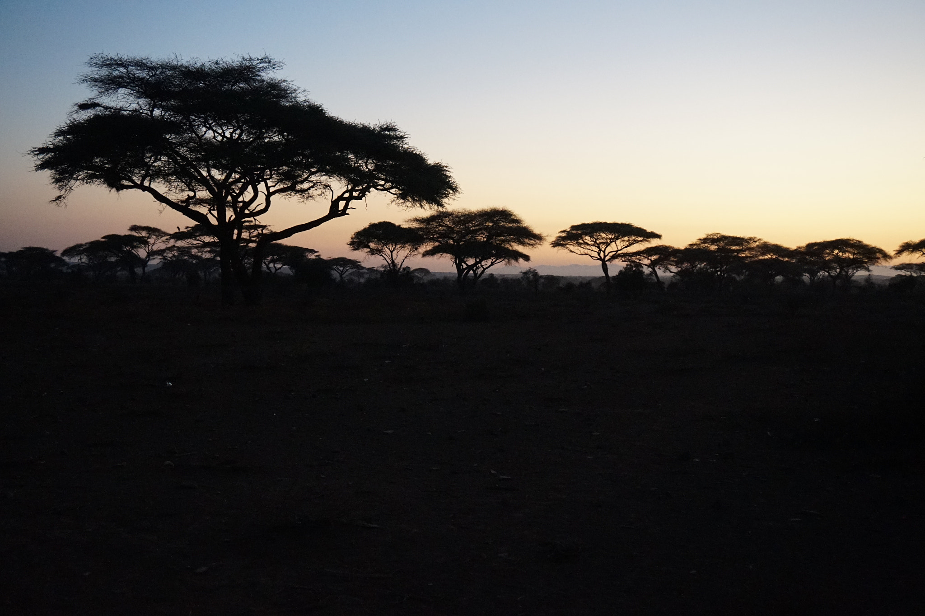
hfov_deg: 45.0
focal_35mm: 44
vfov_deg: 30.8
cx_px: 462
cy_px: 308
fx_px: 1117
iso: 3200
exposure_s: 1/40
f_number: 4.5
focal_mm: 29
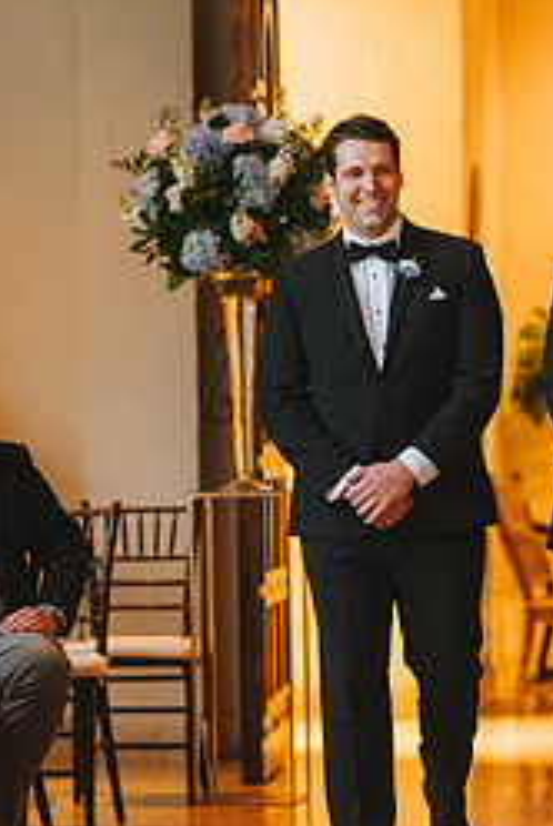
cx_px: 433
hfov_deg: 8.9
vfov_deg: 13.3
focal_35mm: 154
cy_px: 523
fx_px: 3538
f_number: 2
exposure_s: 1/200
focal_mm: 85
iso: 2500
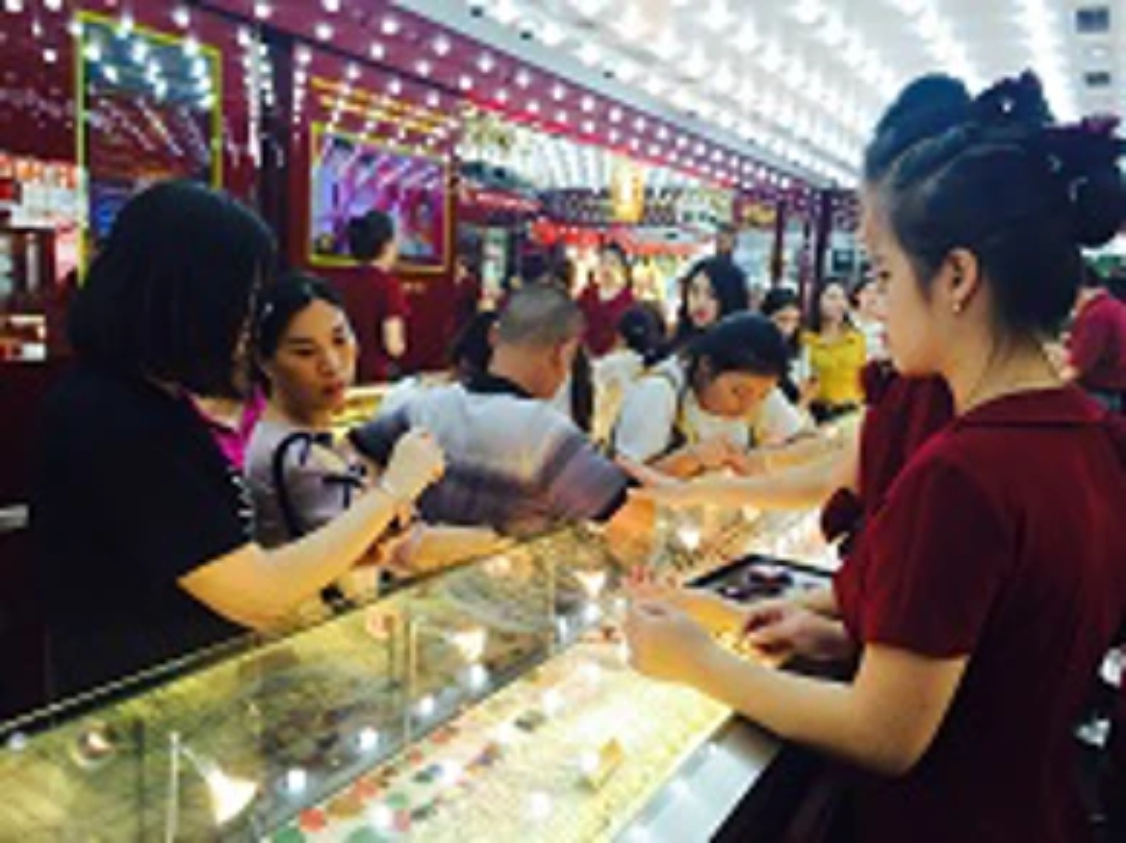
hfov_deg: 61.7
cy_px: 422
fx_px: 943
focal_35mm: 29
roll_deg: -2.8
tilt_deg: -7.5
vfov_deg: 48.2
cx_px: 563
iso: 32
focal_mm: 4.15
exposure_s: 1/60
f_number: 2.2
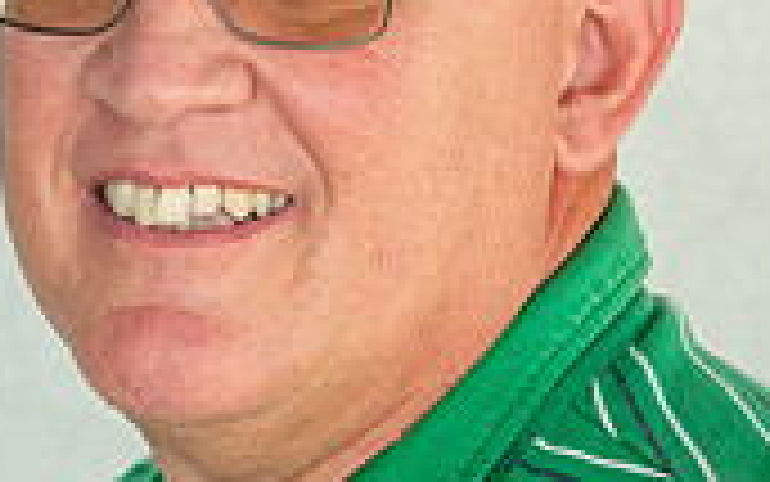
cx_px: 122
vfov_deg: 6.6
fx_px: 4198
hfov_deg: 10.4
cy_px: 248
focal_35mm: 200
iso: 1600
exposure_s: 1/640
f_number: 5.6
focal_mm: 58
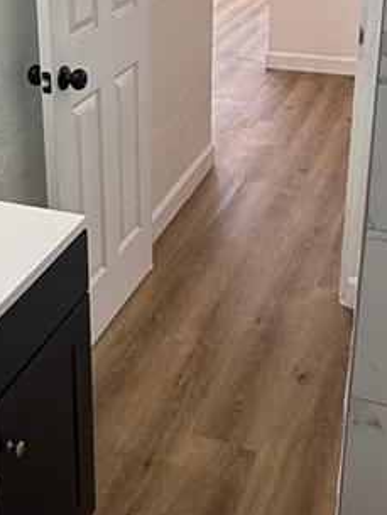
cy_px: 115
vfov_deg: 34.0
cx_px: 74
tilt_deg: -17.4
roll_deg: +2.5
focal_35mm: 55
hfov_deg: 26.1
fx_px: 819
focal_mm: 2.22
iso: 160
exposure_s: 1/120
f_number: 2.2
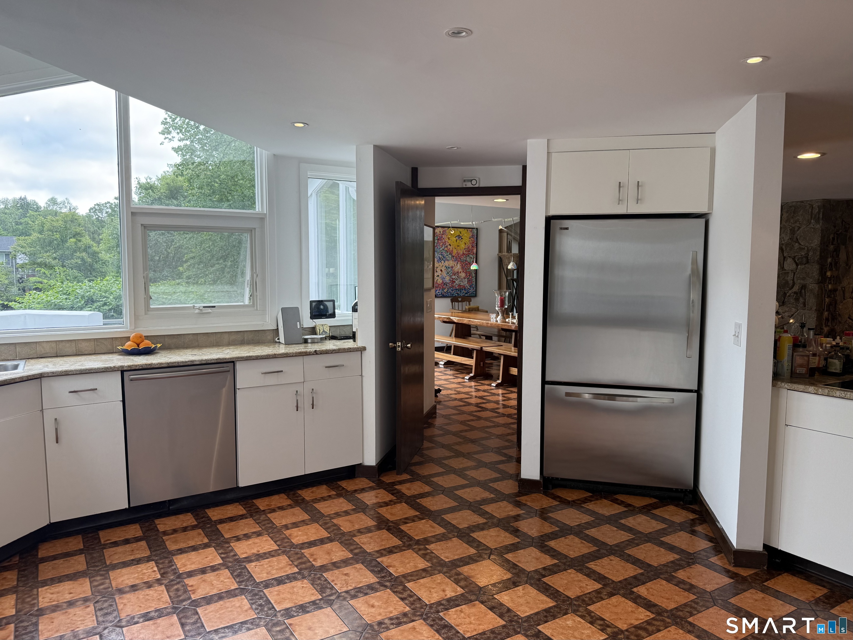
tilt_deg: -5.1
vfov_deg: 56.8
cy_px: 320
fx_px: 591
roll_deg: +0.1
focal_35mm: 24
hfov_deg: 71.6
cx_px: 426
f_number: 1.78
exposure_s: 1/198
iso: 80
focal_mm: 6.76
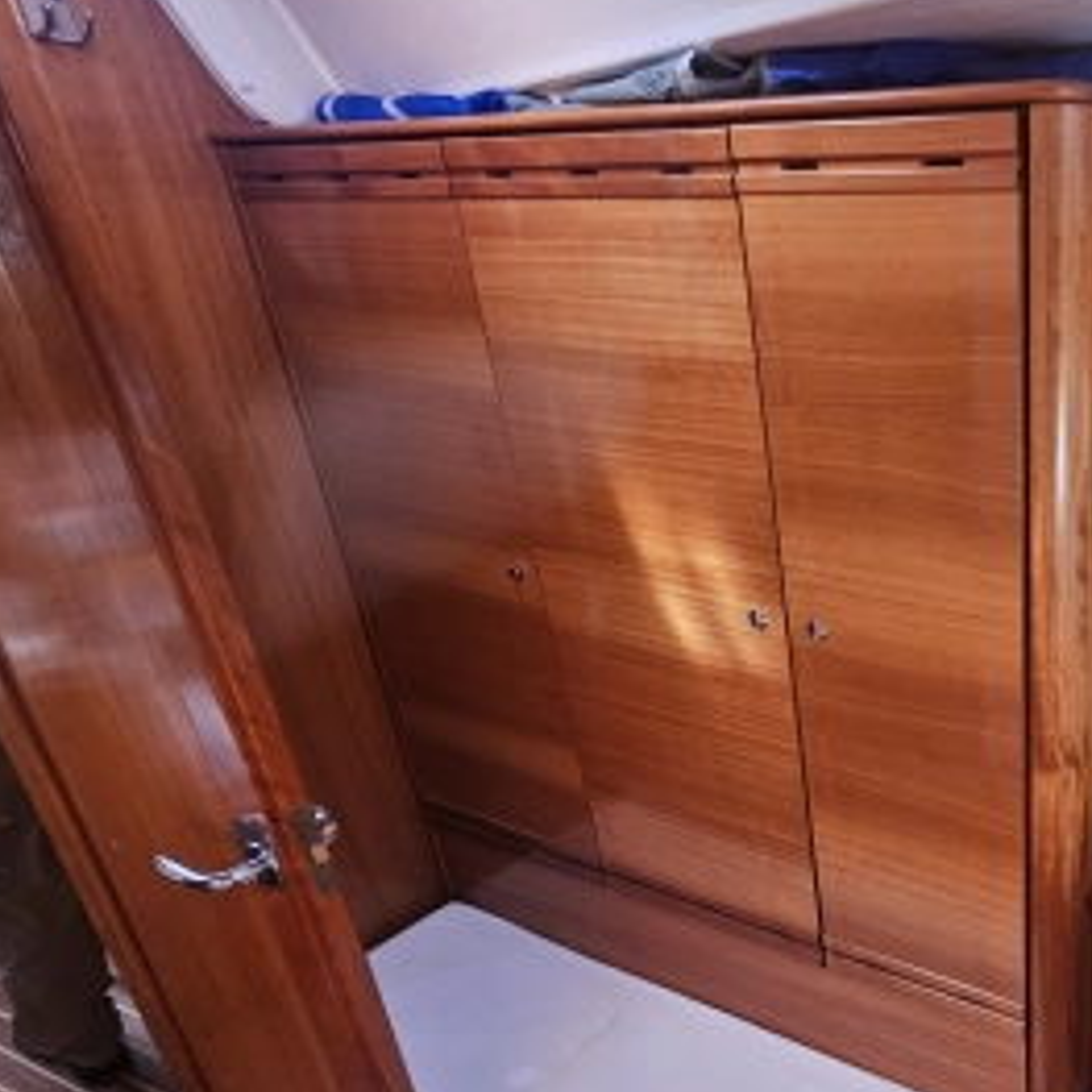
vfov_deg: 64.4
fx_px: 857
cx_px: 1059
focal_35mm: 24
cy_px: 662
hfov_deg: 53.2
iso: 100
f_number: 2.2
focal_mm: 2.2
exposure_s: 1/60
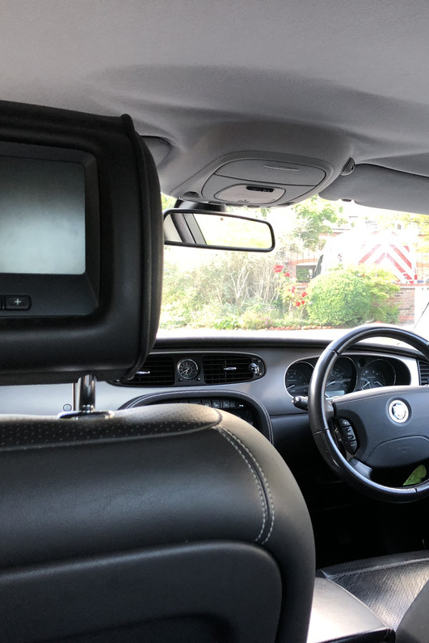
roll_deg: +0.4
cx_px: 374
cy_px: 322
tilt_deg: -2.5
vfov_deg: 49.6
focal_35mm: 39
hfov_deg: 32.7
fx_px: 697
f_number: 1.8
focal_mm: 3.99
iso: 32
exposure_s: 1/24
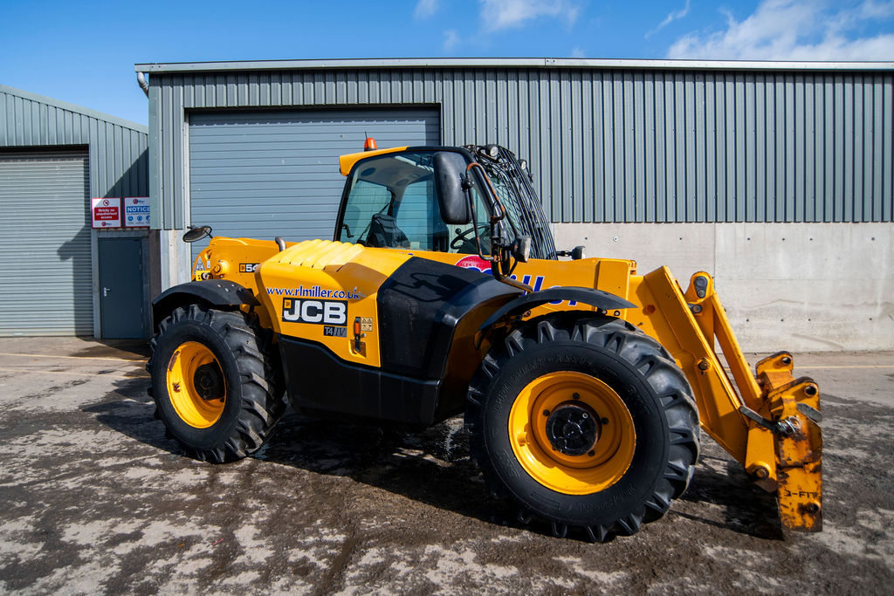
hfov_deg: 75.9
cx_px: 408
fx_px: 571
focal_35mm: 23
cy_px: 291
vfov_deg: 55.1
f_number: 5
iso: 250
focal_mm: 21
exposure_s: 1/1600
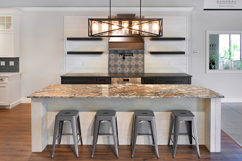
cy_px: 80
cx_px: 121
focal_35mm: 28
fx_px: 188
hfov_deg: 65.5
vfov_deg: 46.4
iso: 160
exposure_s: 1.6
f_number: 16
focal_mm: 28
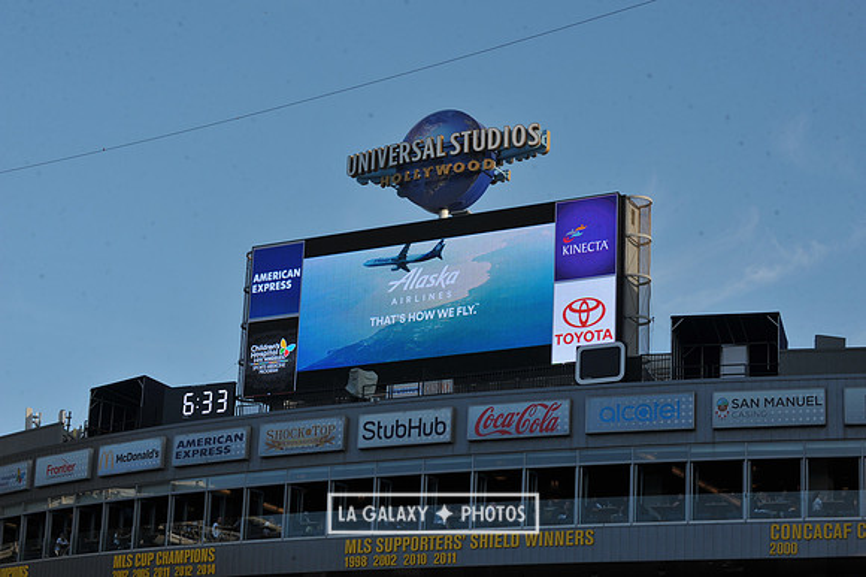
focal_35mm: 80
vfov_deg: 17.0
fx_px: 1923
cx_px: 433
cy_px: 288
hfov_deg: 25.4
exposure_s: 1/500
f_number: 11
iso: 400
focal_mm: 80
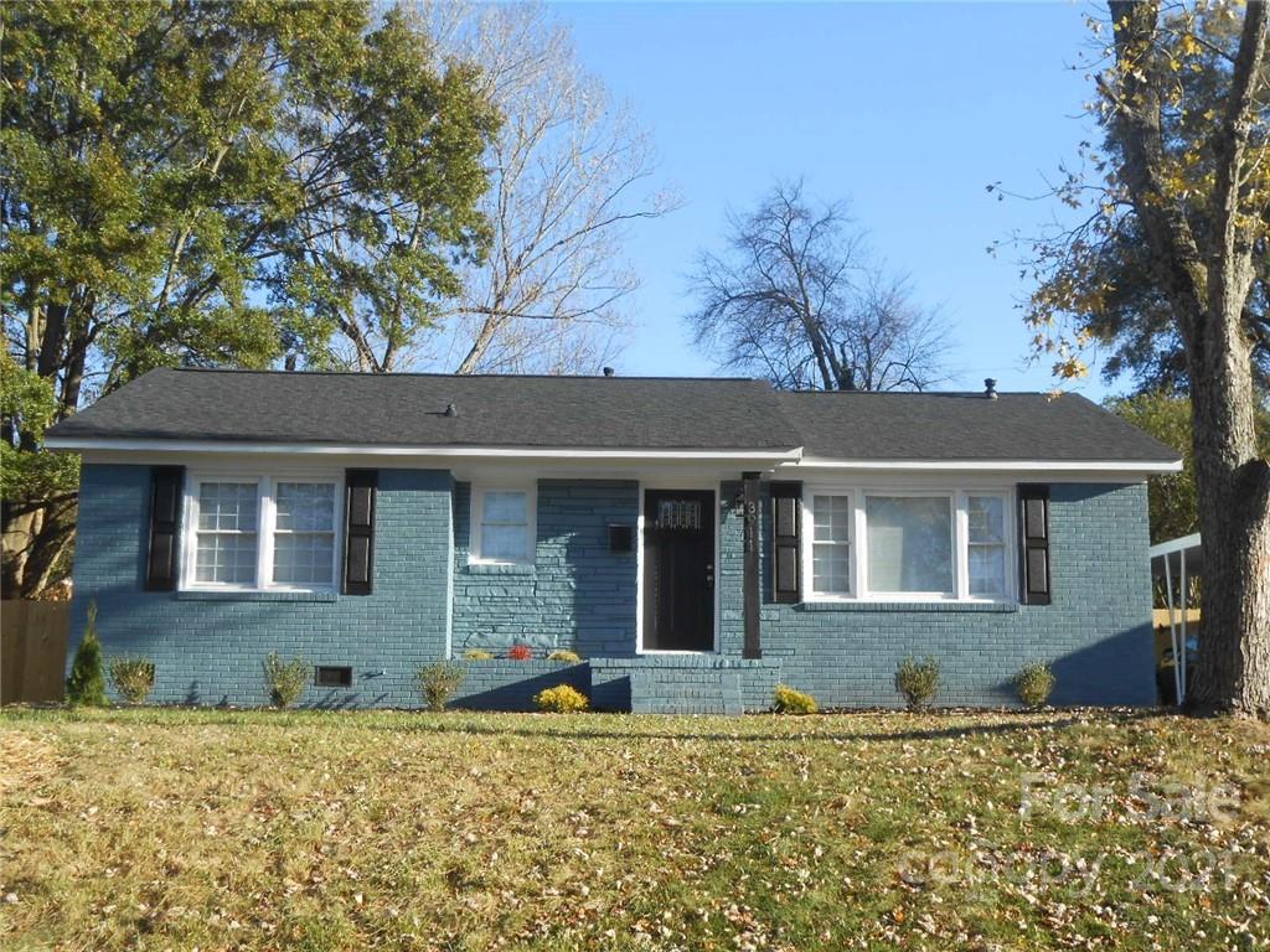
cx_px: 635
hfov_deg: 42.9
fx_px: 1614
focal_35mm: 44
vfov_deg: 32.9
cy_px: 476
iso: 80
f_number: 4.5
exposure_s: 1/250
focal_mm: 7.8
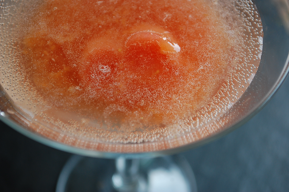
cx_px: 144
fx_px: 662
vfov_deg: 16.5
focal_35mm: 82
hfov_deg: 24.6
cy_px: 96
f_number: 5.6
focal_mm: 55
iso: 400
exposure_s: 1/80
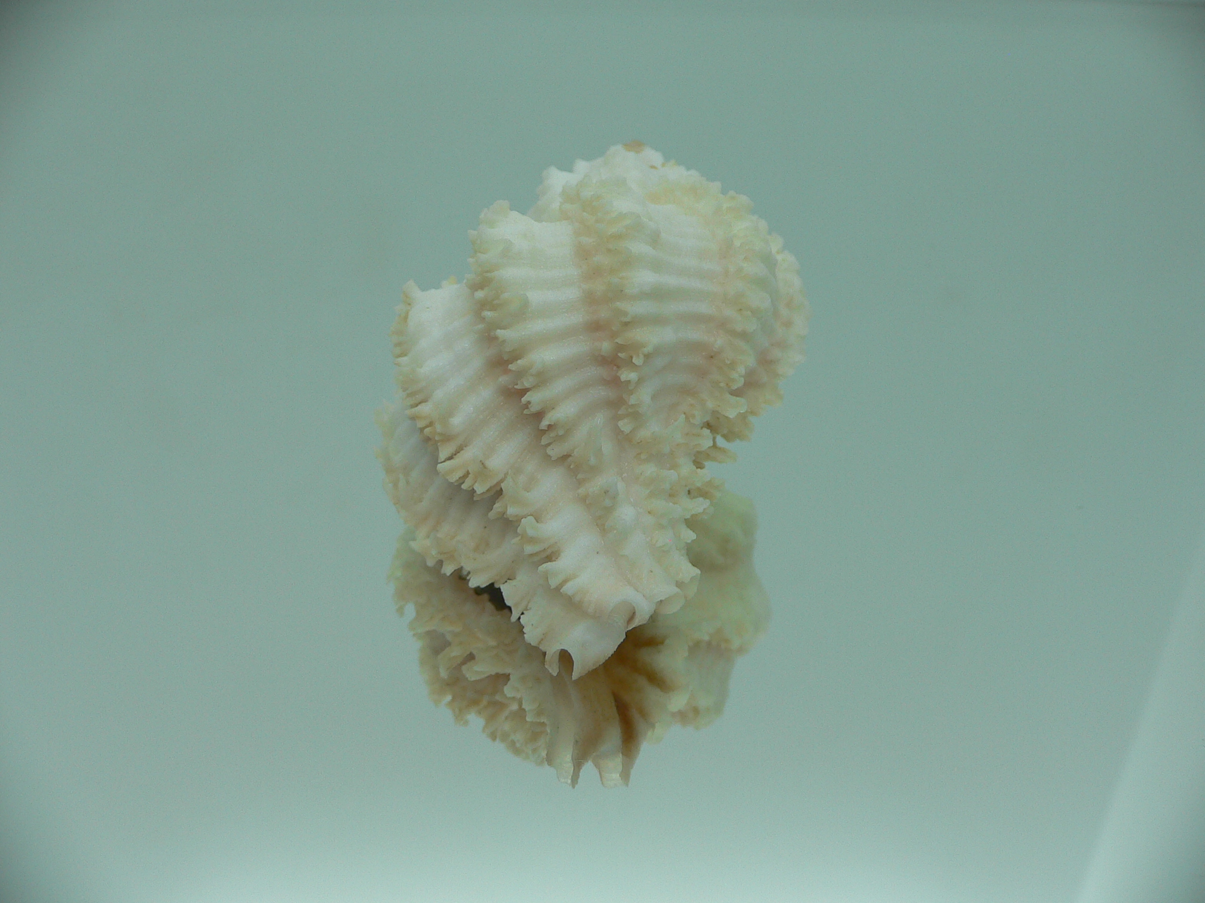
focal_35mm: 35
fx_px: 1218
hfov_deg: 52.6
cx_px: 602
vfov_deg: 40.7
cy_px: 452
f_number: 2.8
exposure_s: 1/80
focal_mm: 4.6
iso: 80
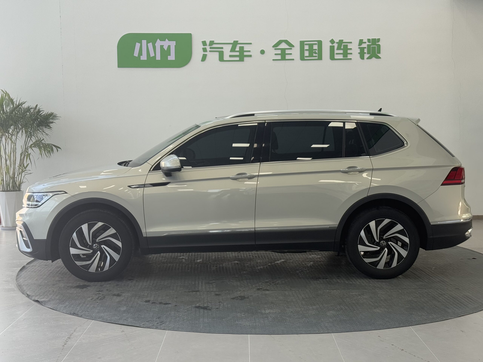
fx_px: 670
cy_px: 181
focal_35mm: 48
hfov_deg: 39.7
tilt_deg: -4.6
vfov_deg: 30.3
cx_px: 242
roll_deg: -0.1
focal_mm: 6.76
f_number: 1.78
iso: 80
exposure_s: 1/231
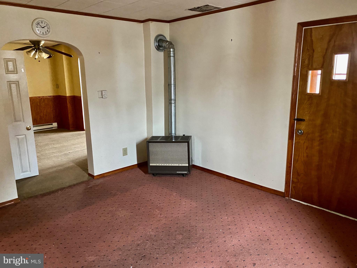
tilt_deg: -12.7
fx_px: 268
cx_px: 178
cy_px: 134
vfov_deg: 53.1
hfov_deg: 67.3
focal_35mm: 26
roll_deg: +0.9
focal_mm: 4.25
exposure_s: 1/30
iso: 640
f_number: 1.8
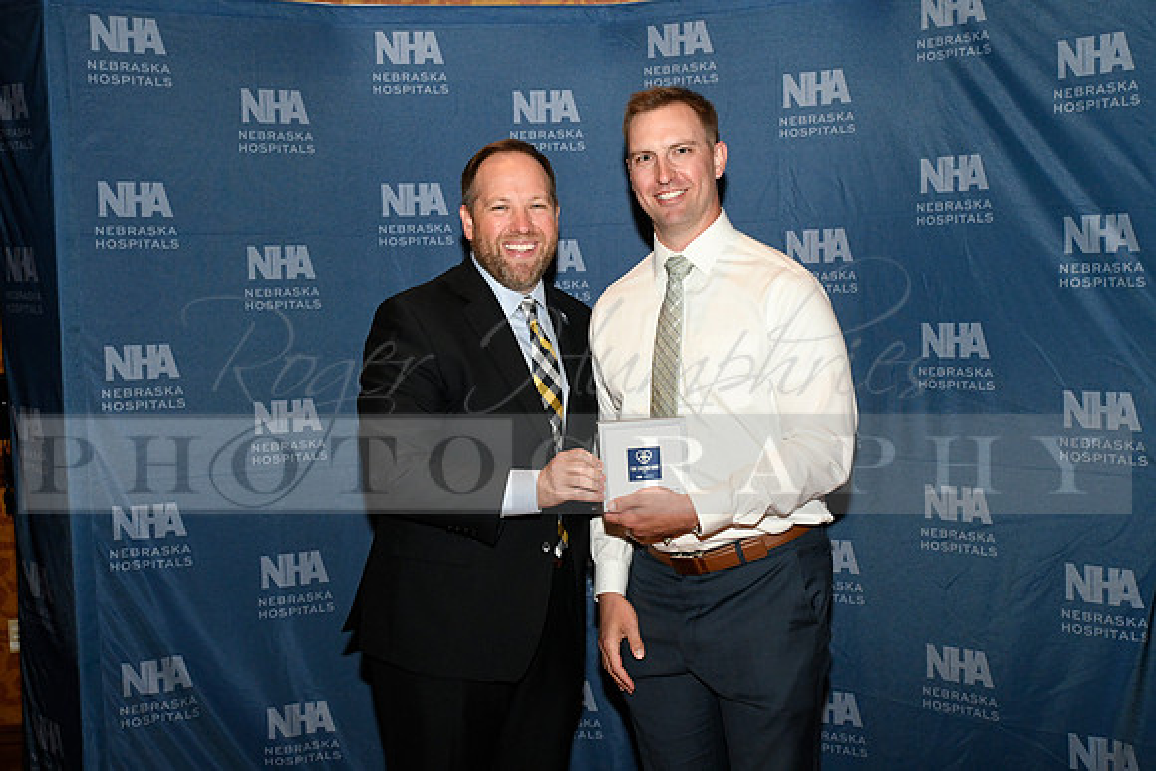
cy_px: 386
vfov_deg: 28.1
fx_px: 1542
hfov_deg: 41.1
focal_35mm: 48
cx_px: 578
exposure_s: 1/60
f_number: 11
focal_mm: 48
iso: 6400
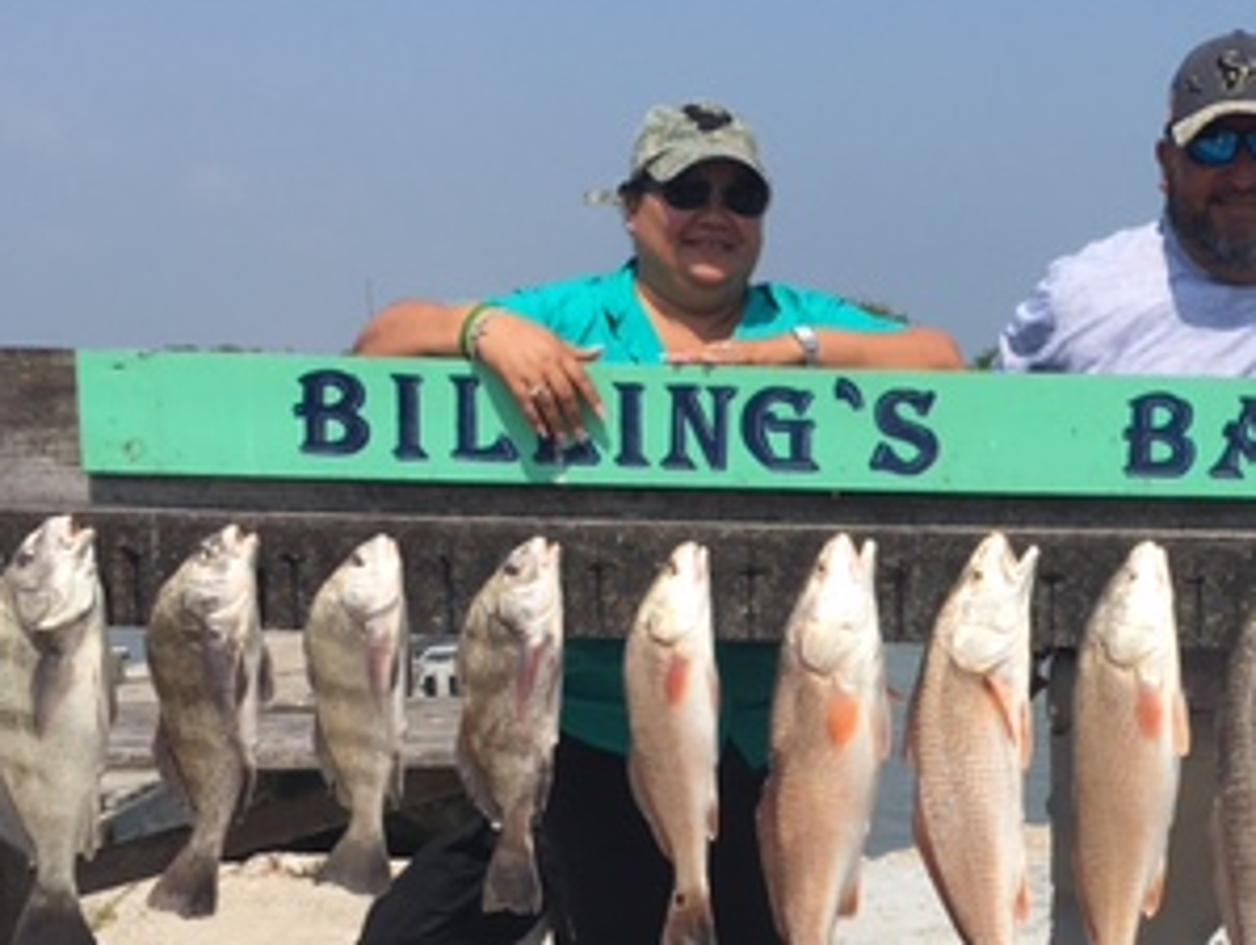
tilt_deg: -7.5
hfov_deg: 30.3
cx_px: 1021
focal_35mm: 62
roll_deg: +1.7
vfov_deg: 23.4
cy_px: 743
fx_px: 2252
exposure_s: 1/2137
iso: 25
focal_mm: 4.15
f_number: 2.2
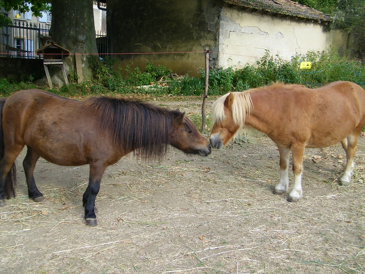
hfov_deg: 49.0
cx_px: 182
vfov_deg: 37.7
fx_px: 401
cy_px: 137
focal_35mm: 38
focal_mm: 6.7
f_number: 3.7
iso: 80
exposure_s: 1/160
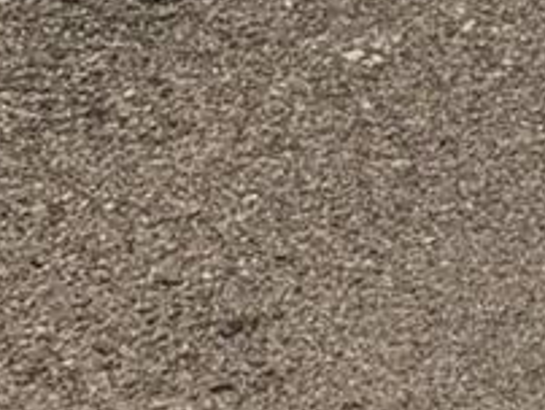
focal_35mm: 243
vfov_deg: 5.3
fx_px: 3830
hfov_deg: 7.5
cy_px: -1335
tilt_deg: -5.6
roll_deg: +0.7
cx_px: 1384
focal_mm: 6.76
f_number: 1.78
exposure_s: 1/11905
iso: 80
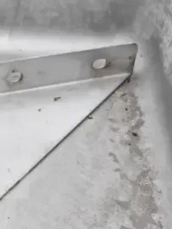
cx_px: -65
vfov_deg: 15.3
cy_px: 132
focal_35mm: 129
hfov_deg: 11.2
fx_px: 854
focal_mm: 40
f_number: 18
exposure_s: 1/1250
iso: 6400
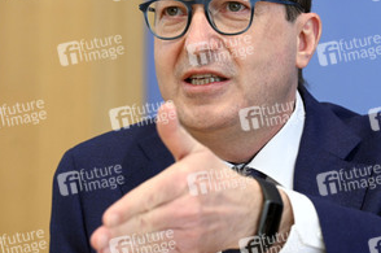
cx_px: 238
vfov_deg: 5.2
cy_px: 83
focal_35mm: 261
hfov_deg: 7.9
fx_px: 2758
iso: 2500
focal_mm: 170
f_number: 5.6
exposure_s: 1/400
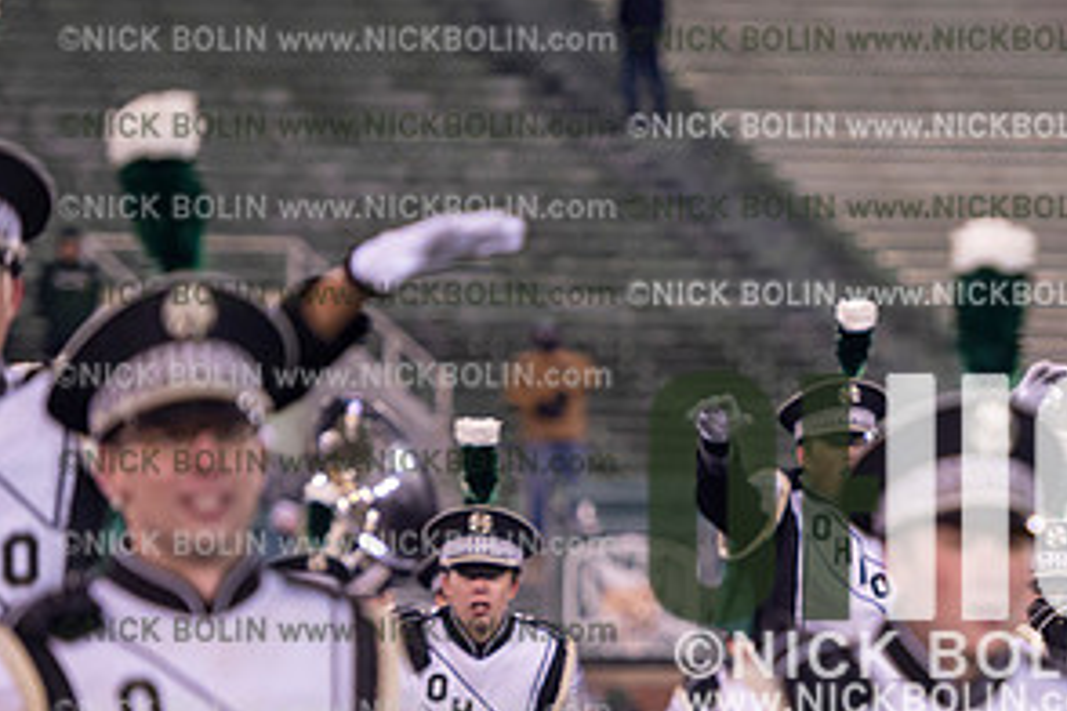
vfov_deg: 5.0
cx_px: 904
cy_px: 546
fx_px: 8180
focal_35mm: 276
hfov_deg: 7.4
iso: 2500
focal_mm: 140
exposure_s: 1/1250
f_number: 2.8
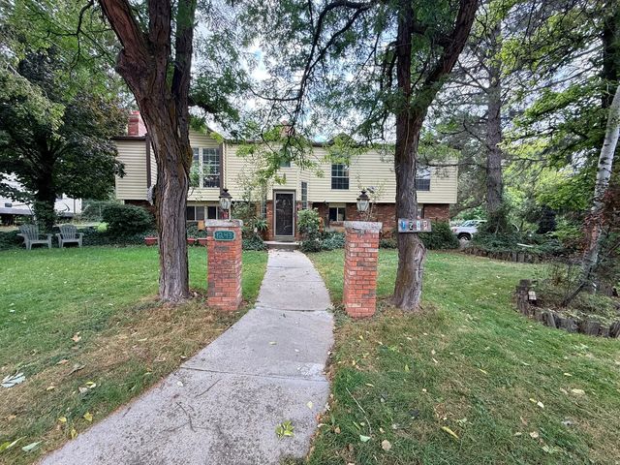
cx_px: 310
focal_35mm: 14
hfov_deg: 102.1
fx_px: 251
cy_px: 232
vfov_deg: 85.7
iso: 64
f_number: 2.2
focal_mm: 2.22
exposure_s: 1/243
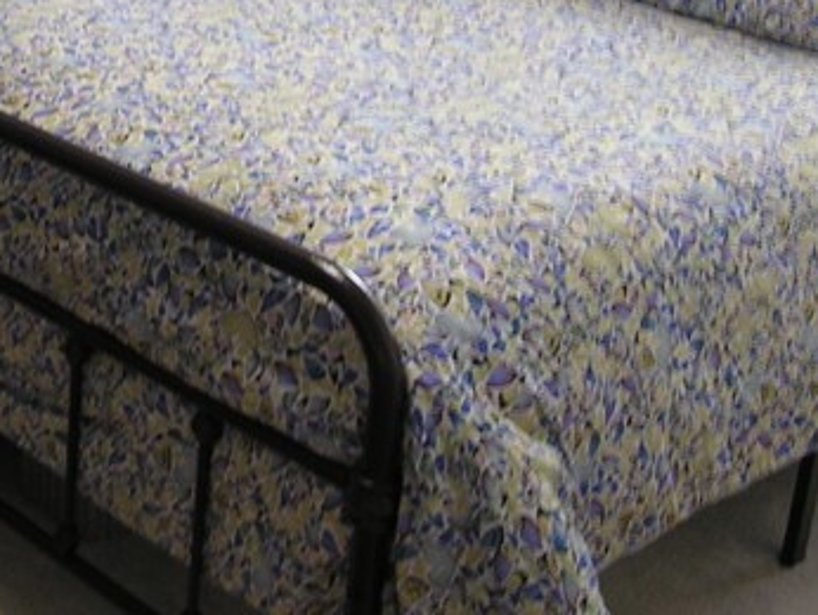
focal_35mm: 71
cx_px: -24
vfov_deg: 20.0
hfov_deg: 25.8
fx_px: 1679
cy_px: -28
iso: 71
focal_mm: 6.1
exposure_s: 1/5
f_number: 2.6
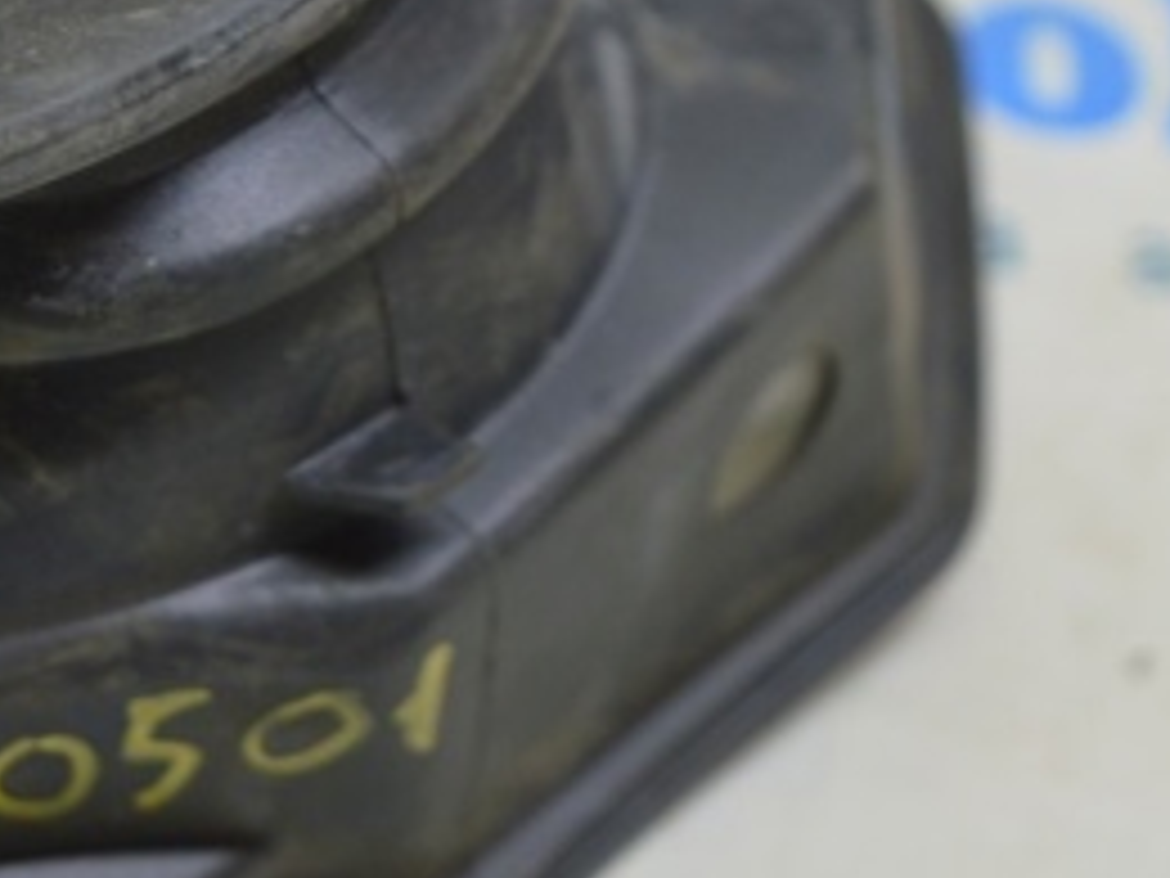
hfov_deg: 11.5
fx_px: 5746
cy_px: 286
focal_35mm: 170
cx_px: -40
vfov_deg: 8.7
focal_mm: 48
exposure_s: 1/20
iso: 400
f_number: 5.6
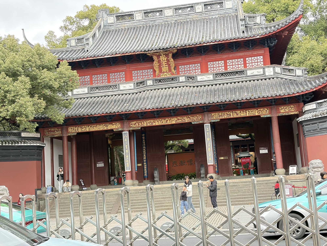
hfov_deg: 36.8
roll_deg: +3.7
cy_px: 123
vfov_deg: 28.0
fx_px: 491
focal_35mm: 52
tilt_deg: +6.4
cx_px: 164
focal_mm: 5.96
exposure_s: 1/61
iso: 100
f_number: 1.6
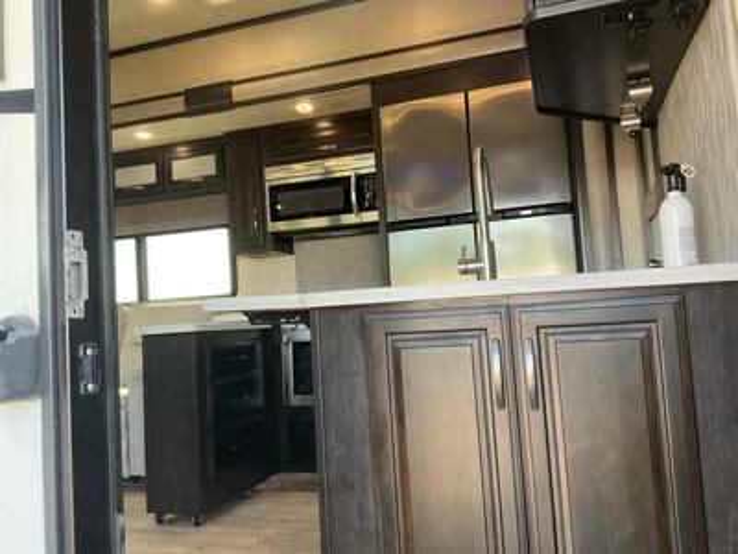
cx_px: 369
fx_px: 618
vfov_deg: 48.2
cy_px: 277
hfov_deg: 61.7
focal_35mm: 29
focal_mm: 3
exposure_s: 1/95
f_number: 1.8
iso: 64
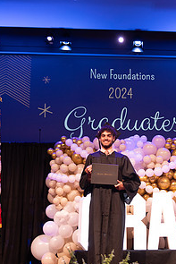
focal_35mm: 58
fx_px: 425
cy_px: 141
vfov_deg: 34.5
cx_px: 129
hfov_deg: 23.2
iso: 1600
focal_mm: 38
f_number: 4
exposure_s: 1/200
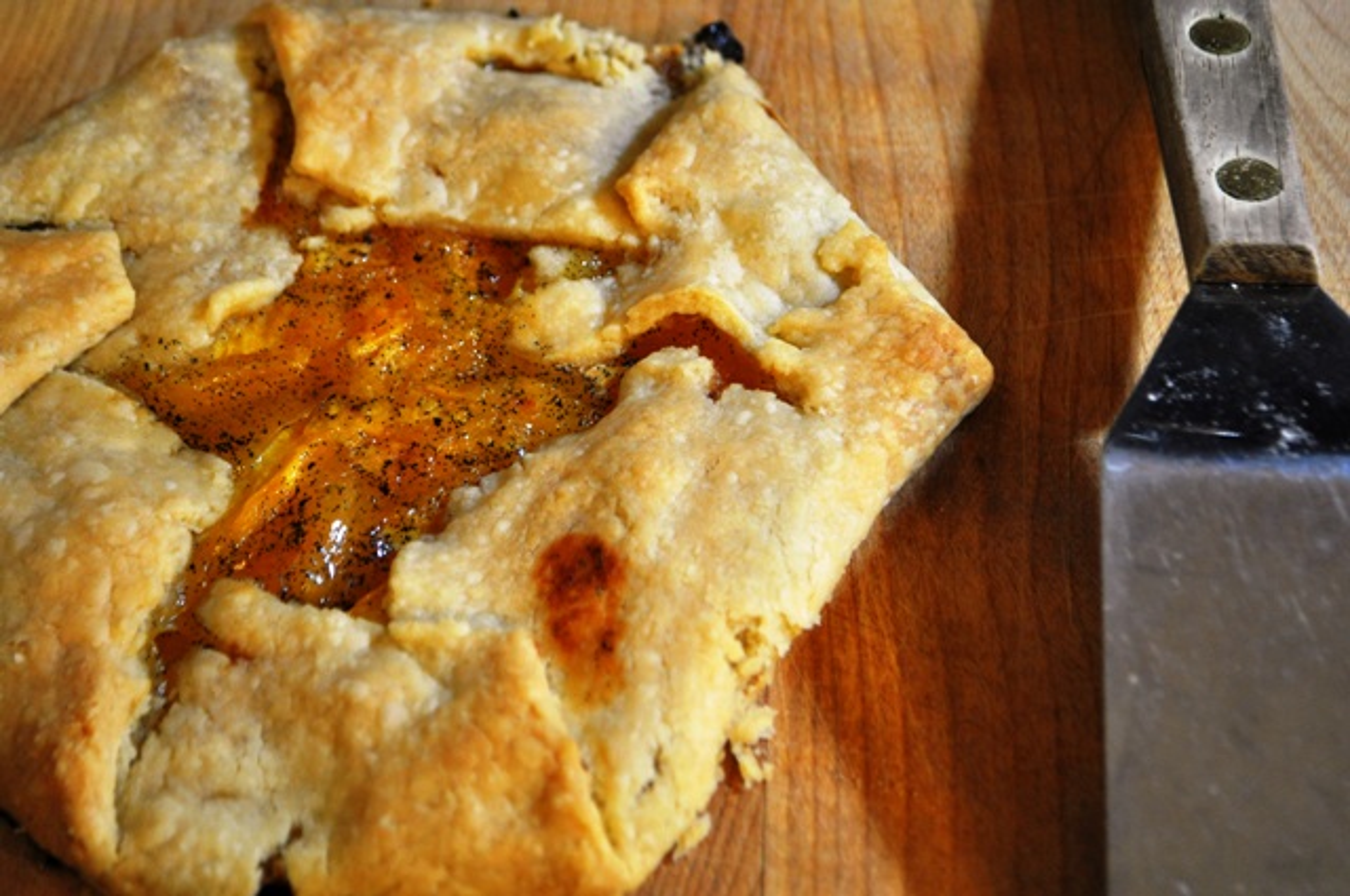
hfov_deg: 33.4
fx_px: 2247
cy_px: 448
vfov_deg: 22.6
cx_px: 675
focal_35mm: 60
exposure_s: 1/30
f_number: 5.3
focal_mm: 40
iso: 900
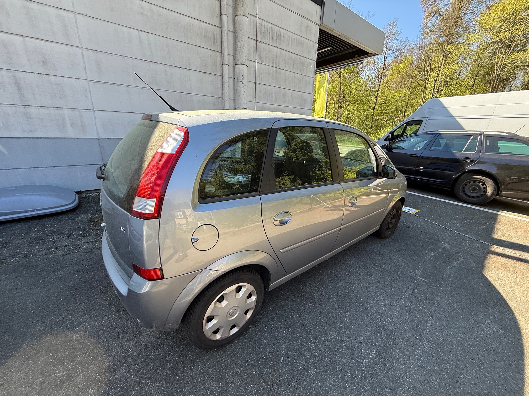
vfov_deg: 85.7
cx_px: 264
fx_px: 214
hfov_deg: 102.1
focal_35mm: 14
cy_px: 198
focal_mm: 2.22
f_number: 2.2
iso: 64
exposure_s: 1/376
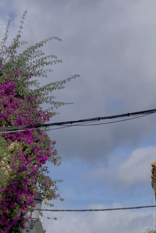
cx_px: 19
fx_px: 1190
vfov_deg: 11.1
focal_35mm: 183
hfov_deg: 7.5
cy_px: 239
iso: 100
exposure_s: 1/250
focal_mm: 45
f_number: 11
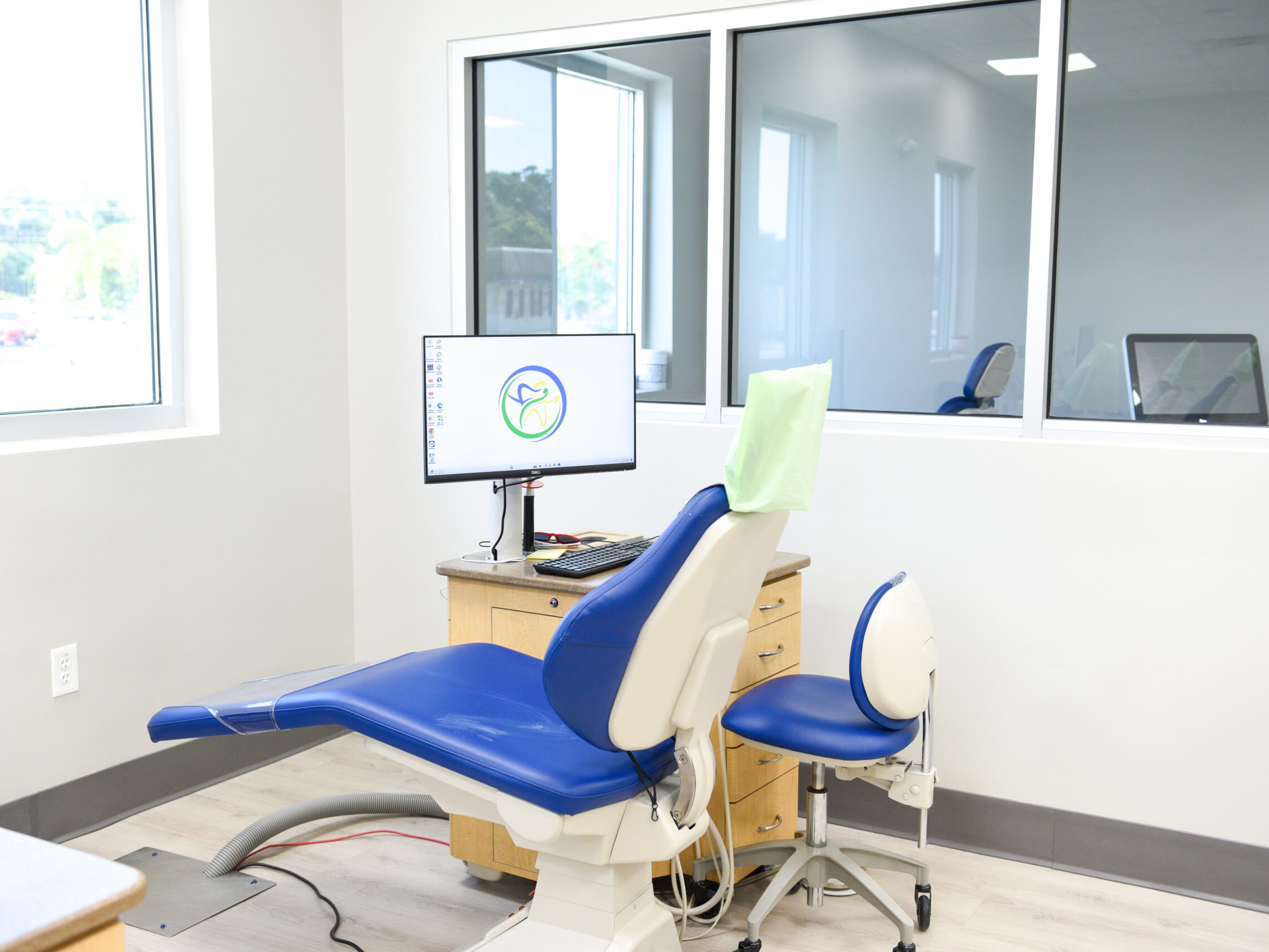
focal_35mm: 38
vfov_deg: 37.7
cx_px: 580
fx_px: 1393
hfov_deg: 48.9
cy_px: 475
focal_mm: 35
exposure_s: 1/125
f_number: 4
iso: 800
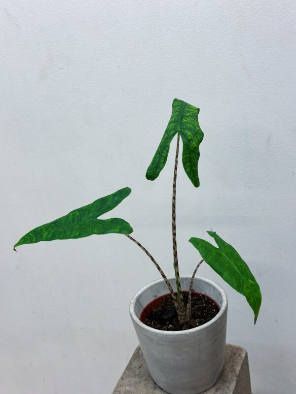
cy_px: 197
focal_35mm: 48
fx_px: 547
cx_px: 148
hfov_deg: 30.3
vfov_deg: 39.7
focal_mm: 6.86
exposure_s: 1/50
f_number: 1.78
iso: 125
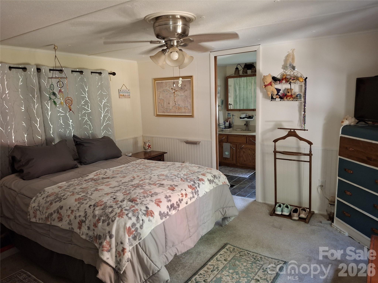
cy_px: 142
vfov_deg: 54.9
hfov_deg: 69.4
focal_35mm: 25
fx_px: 273
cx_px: 189
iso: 320
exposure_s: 1/24
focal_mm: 4.69
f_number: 1.8
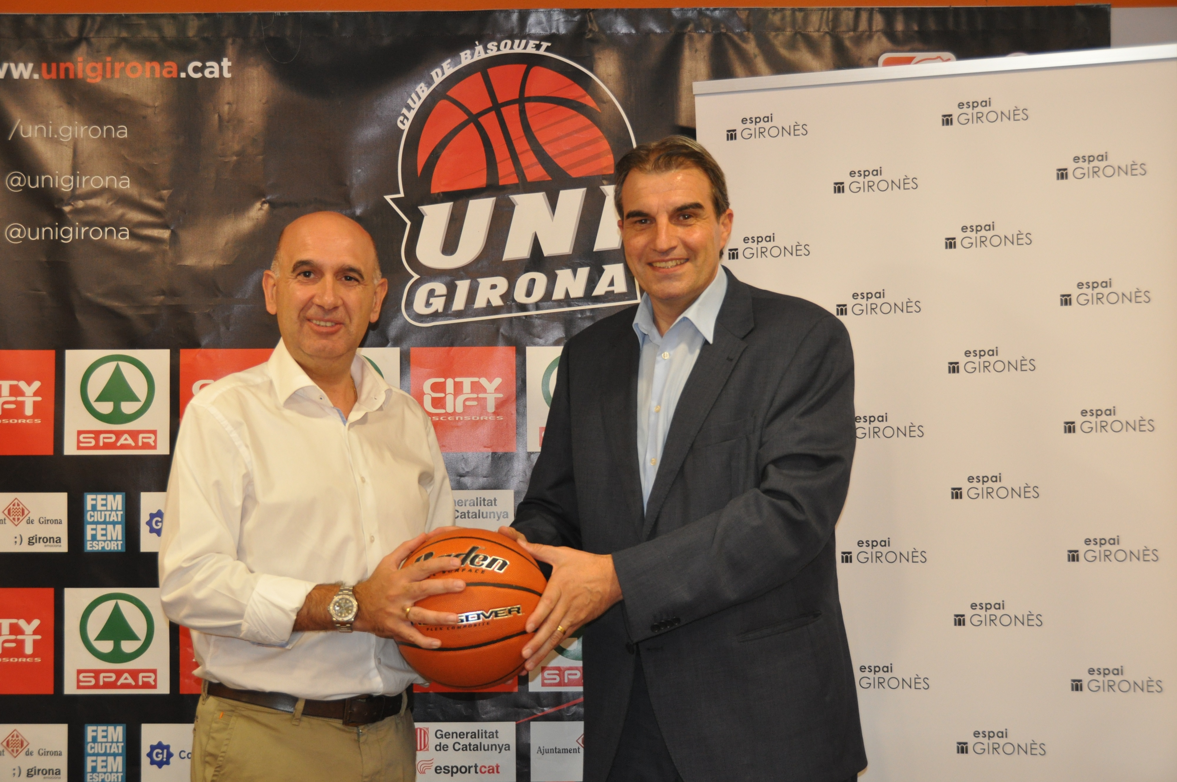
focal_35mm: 52
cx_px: 588
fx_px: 1714
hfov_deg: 37.9
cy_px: 391
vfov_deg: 25.7
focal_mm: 35
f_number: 4.2
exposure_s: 1/60
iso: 800
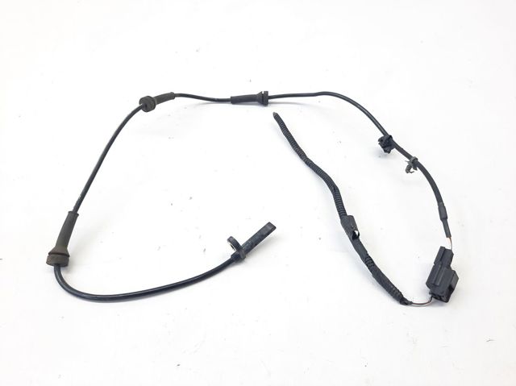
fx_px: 372
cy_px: 193
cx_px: 258
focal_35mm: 25
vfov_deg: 54.8
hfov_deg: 69.4
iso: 100
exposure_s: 1/50
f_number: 2
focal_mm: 4.6
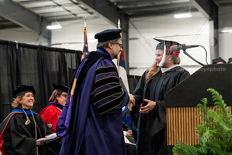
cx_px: 116
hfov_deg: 23.6
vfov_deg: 15.9
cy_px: 78
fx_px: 554
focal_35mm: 86
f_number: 5
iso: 6400
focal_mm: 86
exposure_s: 1/250
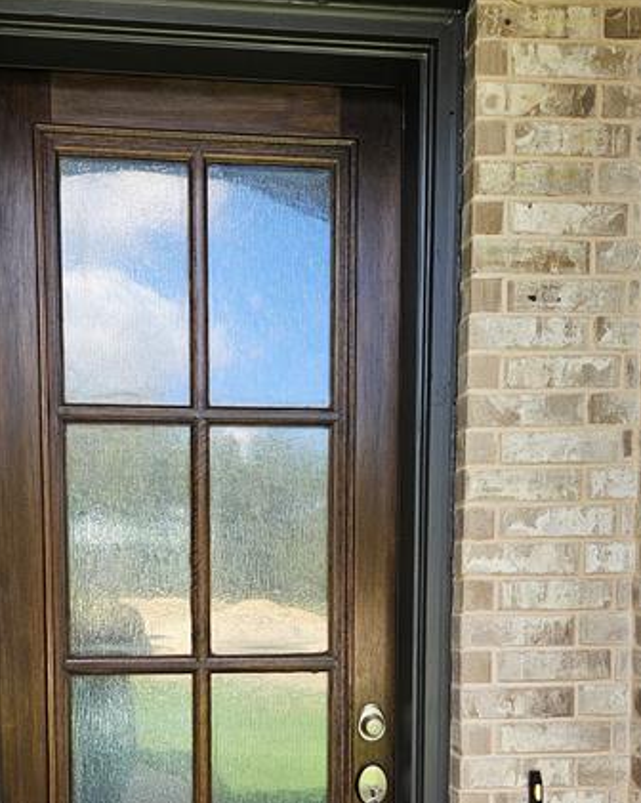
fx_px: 974
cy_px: 664
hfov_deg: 36.2
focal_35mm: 41
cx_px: 242
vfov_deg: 42.4
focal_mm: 5.4
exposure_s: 1/151
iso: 25
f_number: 1.8
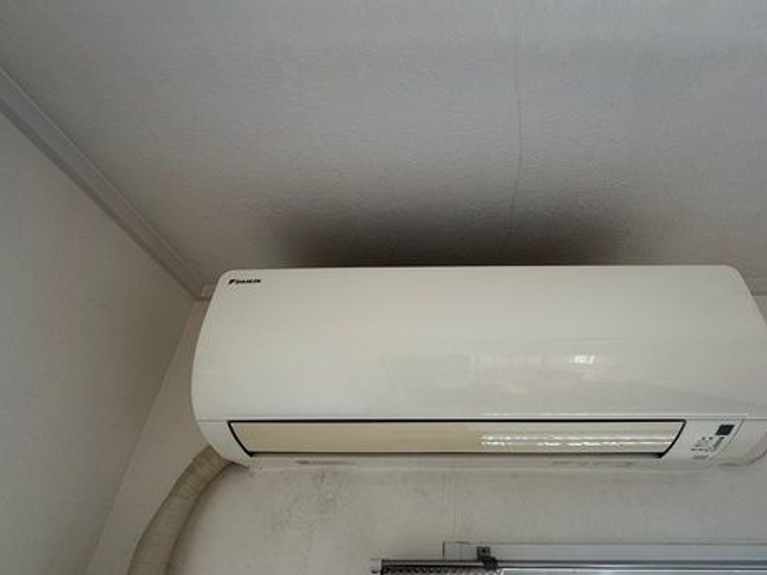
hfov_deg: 90.4
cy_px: 326
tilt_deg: +30.5
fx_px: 377
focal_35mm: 17
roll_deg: -0.6
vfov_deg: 74.4
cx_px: 438
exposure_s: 1/99
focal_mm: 2.22
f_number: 2.2
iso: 64
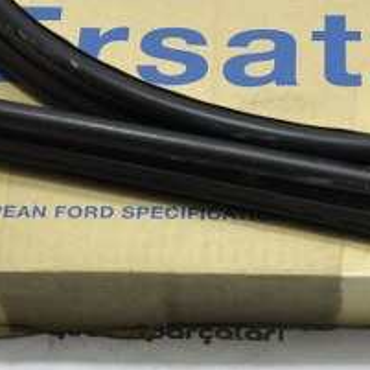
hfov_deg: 10.9
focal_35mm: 160
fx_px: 1935
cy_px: 136
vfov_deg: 10.9
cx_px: 293
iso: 320
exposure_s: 1/40
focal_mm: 28
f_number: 4.5
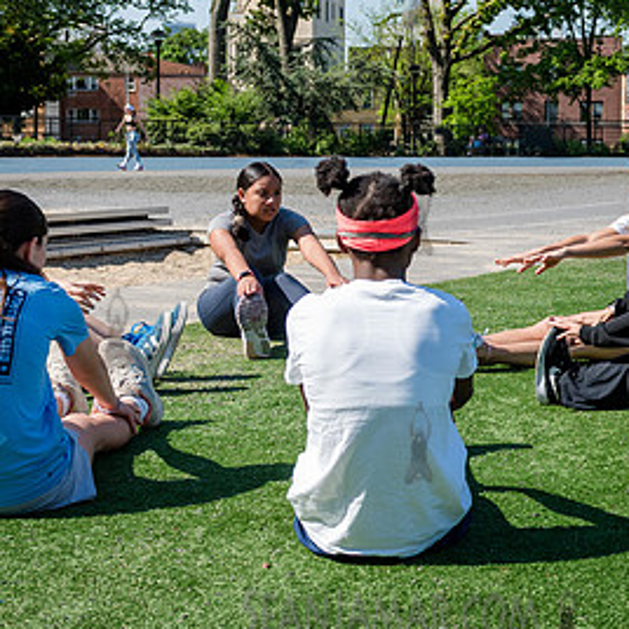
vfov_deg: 24.3
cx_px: 606
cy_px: 258
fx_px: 1460
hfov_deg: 23.4
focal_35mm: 71
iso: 400
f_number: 4.5
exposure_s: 1/1600
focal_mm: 28
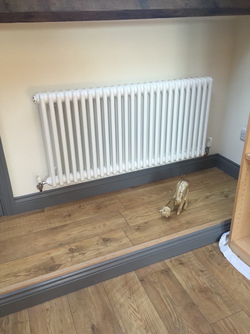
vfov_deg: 61.7
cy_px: 167
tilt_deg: -26.1
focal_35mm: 29
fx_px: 279
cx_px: 125
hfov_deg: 48.2
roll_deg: +1.7
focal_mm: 4.15
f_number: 2.2
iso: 32
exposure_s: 1/33
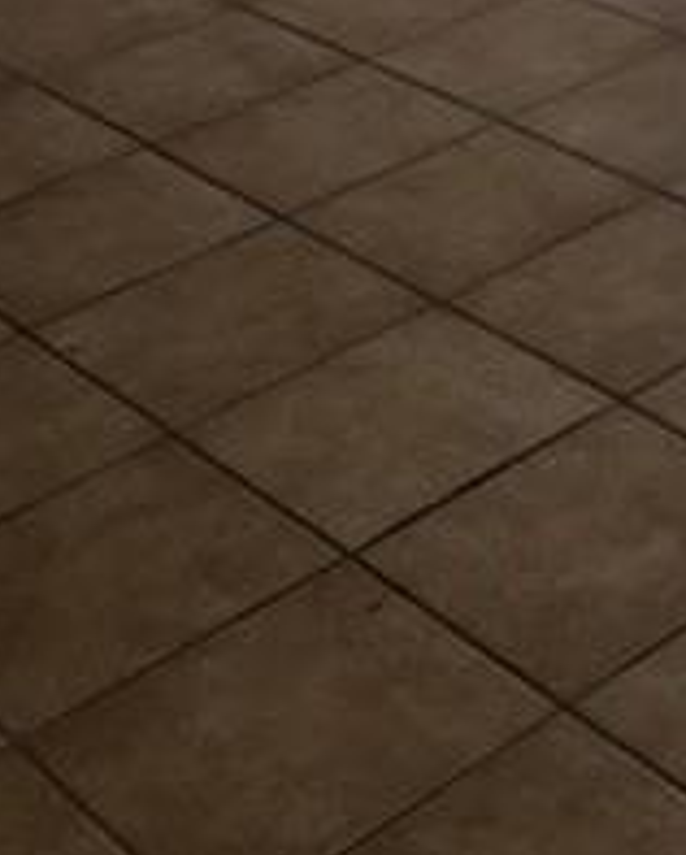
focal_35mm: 92
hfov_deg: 15.7
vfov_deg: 18.7
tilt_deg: -13.7
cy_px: -365
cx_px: 938
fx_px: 2331
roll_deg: +4.1
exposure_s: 1/33
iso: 50
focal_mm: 4.15
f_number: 2.2
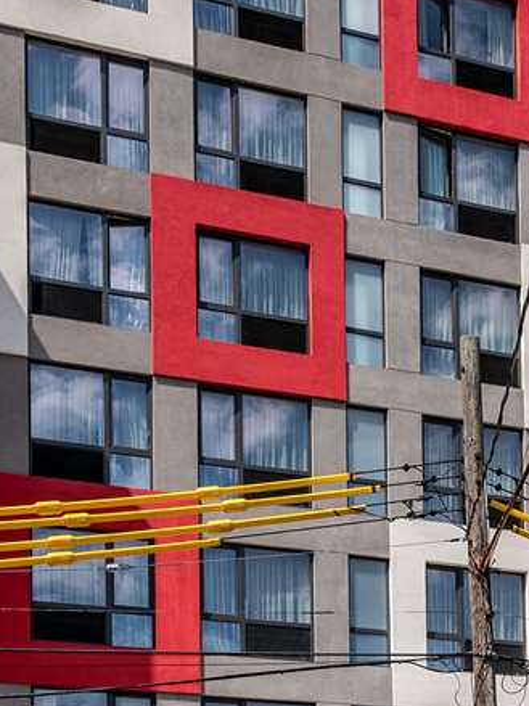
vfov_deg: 40.4
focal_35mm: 46
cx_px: 420
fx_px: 938
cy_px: 507
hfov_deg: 30.8
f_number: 5.6
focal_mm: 14
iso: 400
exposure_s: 1/4000
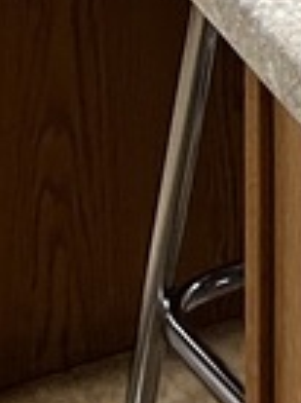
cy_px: -581
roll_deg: -2.8
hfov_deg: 6.7
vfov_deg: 9.2
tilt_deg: -12.8
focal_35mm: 193
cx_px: 1017
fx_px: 2245
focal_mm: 5.1
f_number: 1.6
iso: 125
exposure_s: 1/83
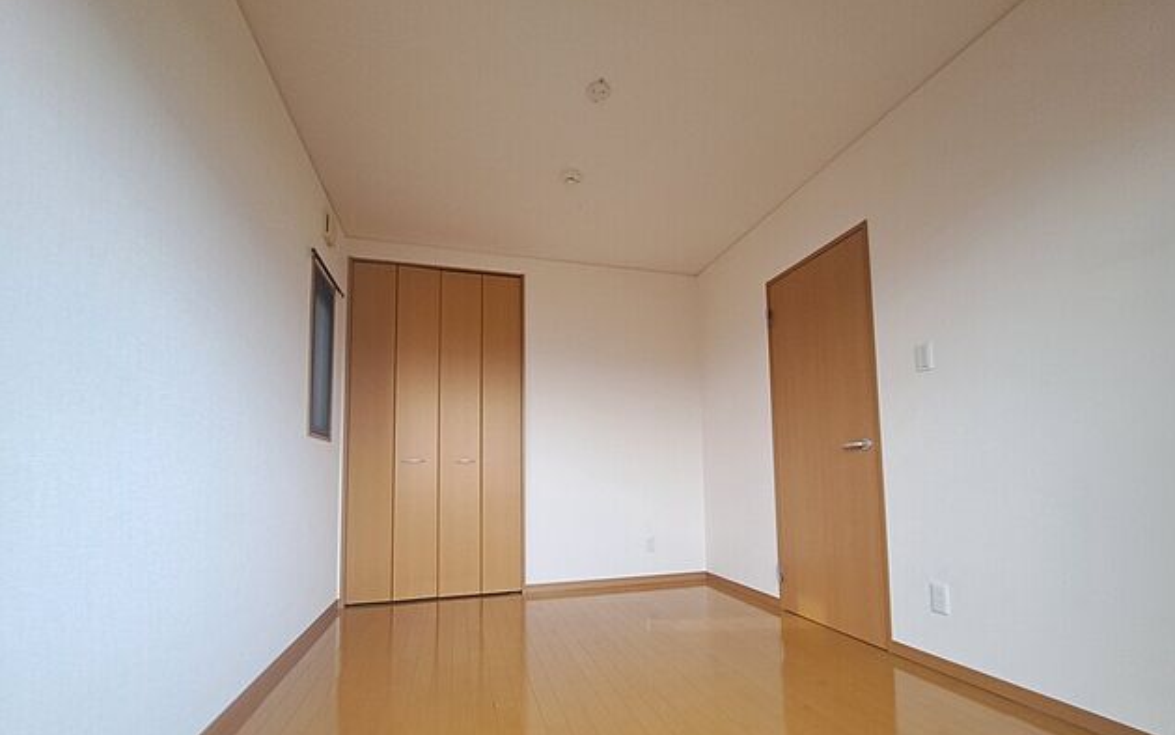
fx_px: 448
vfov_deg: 77.8
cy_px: 438
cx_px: 595
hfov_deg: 105.3
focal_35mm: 14
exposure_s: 1/50
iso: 100
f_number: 2.2
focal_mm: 1.74
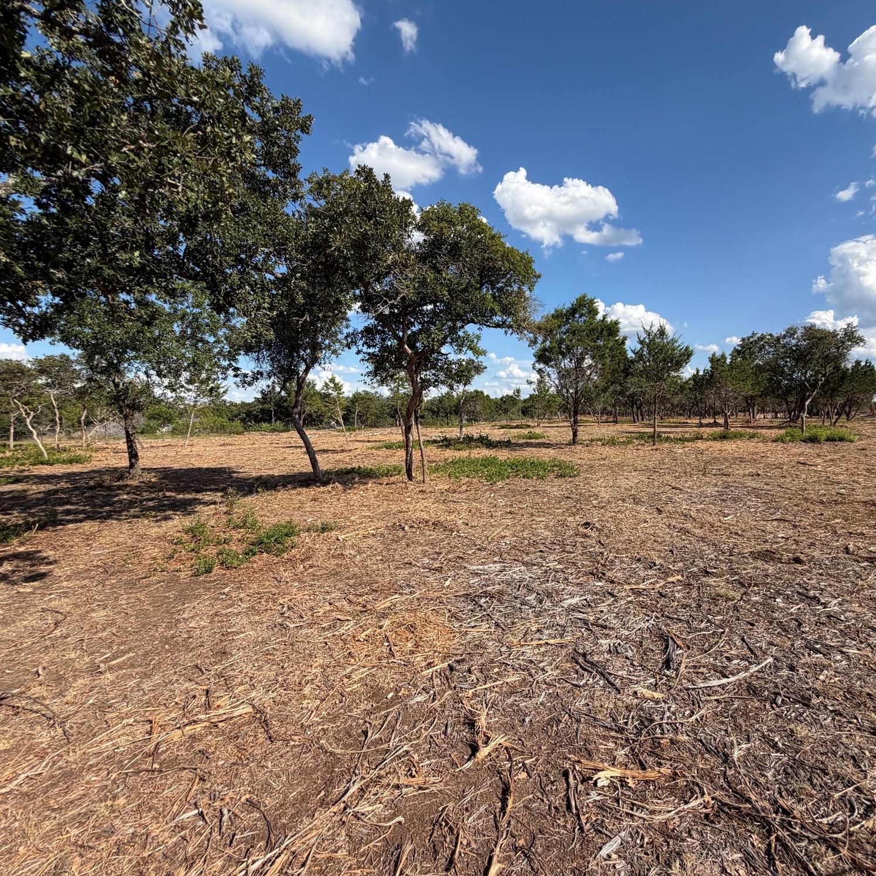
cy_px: 429
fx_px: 487
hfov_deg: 83.2
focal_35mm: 17
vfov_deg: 84.0
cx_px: 516
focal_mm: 2.22
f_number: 2.2
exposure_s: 1/914
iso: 25
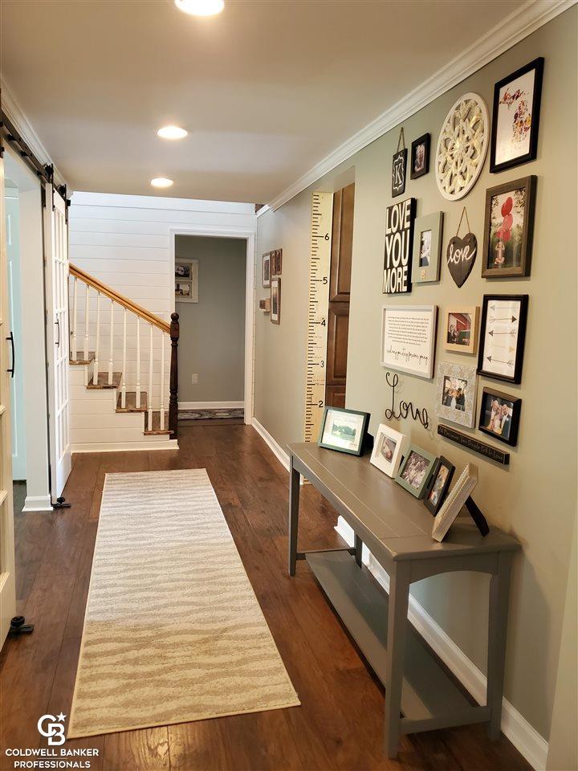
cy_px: 386
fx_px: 579
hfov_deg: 53.1
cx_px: 289
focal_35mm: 26
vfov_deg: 67.3
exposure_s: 1/60
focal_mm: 4.3
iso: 200
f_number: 1.5
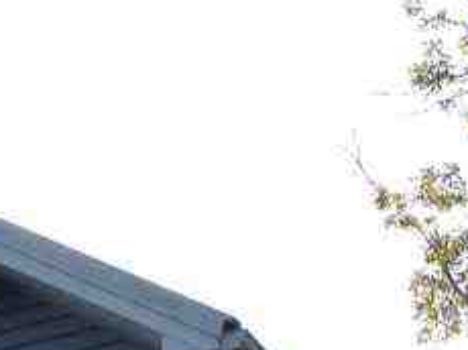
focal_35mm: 195
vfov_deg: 7.1
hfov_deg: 10.1
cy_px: 893
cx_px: 134
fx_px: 2634
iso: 50
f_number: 2.4
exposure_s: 1/305
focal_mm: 4.28
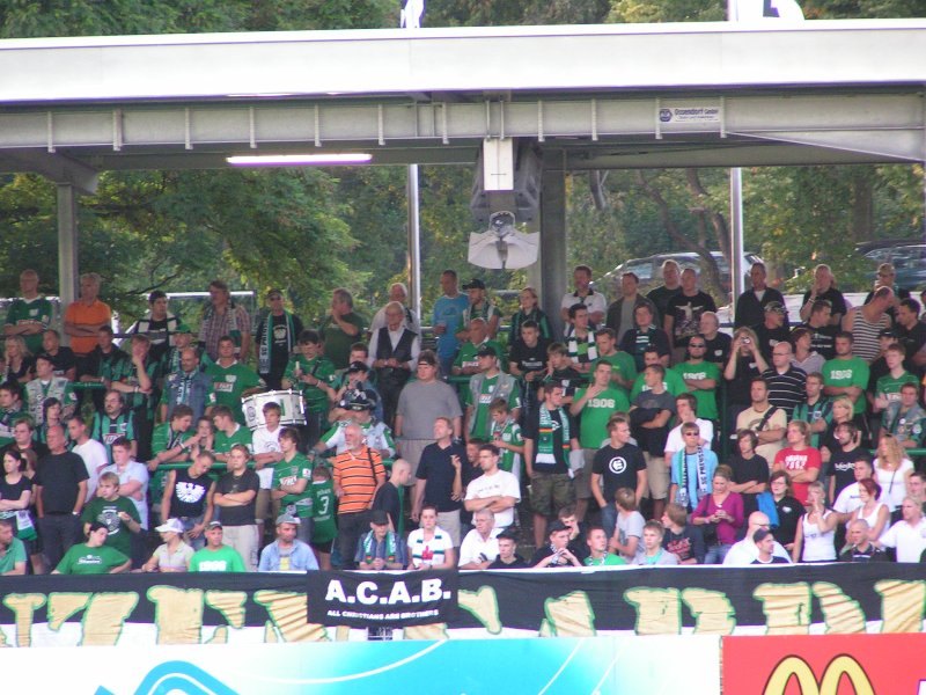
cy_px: 348
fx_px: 10165
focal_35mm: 380
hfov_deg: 5.2
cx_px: 463
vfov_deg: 3.9
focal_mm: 58
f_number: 3.5
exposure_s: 1/100
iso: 200
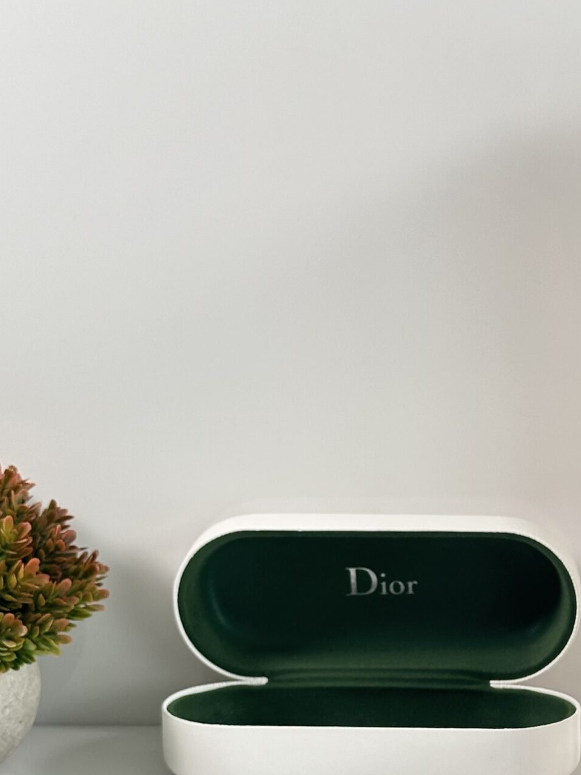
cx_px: 510
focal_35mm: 96
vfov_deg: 20.0
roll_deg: -0.5
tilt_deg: -21.1
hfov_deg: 15.2
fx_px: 2148
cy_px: 721
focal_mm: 6.86
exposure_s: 1/100
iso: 64
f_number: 1.78
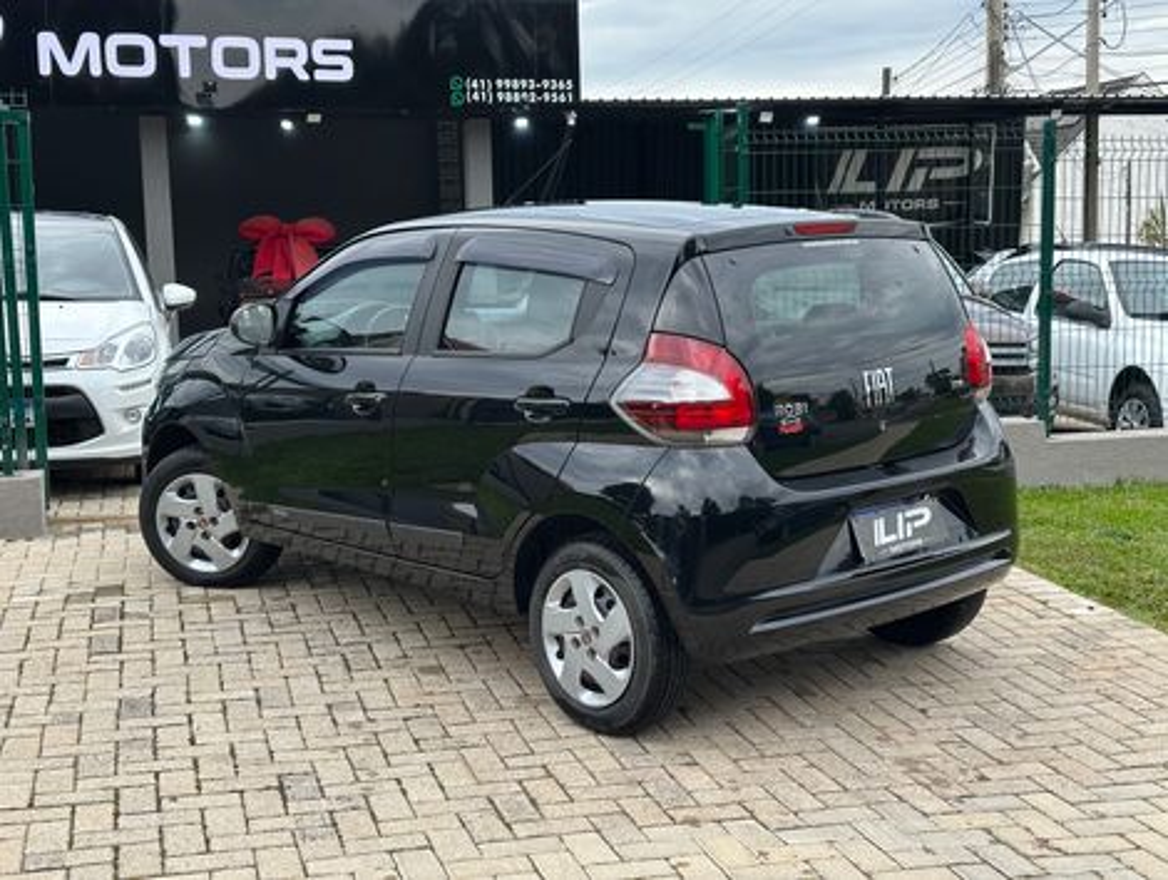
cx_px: 584
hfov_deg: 39.6
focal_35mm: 48
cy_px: 440
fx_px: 1622
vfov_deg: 30.3
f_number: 1.78
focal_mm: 6.86
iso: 64
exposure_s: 1/767
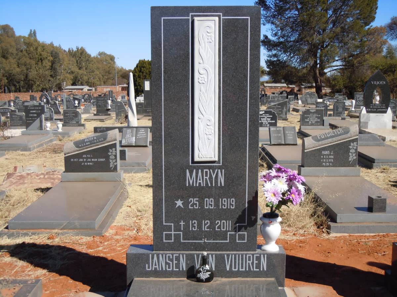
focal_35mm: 45
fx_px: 516
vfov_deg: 32.2
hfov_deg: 42.1
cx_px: 198
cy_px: 148
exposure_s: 1/400
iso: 200
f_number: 7.6
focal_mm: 8.1
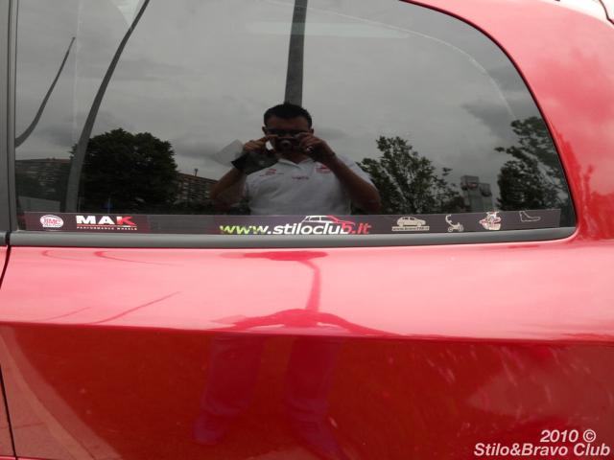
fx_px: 497
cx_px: 307
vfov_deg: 49.7
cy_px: 230
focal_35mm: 28
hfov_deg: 63.4
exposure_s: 1/250
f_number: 2.7
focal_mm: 5
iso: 80
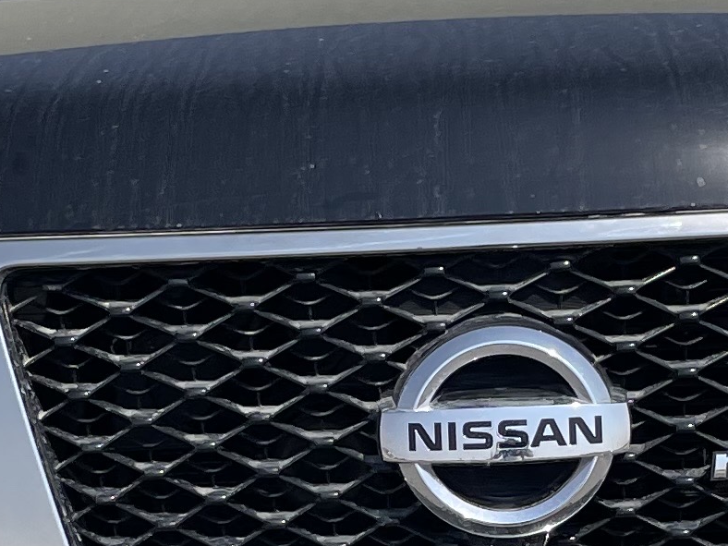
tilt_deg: -9.6
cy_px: 499
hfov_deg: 14.8
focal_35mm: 133
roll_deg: +0.0
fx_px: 2797
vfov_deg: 11.1
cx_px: 358
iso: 32
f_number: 1.6
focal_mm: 4.2
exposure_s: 1/4464
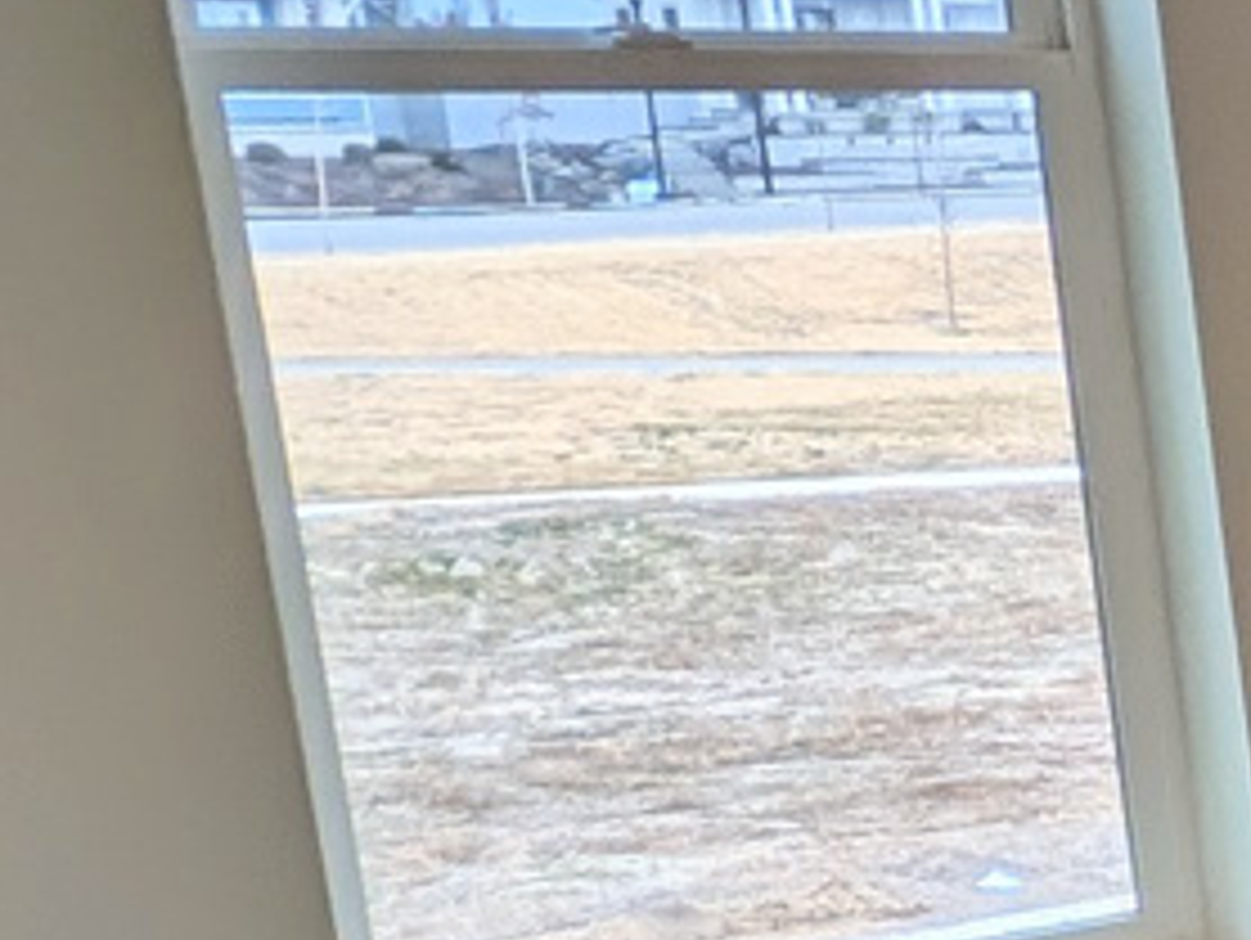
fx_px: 3183
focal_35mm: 88
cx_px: 3294
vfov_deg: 16.6
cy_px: 801
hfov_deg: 13.3
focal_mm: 2.02
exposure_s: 1/310
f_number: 1.7
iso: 40
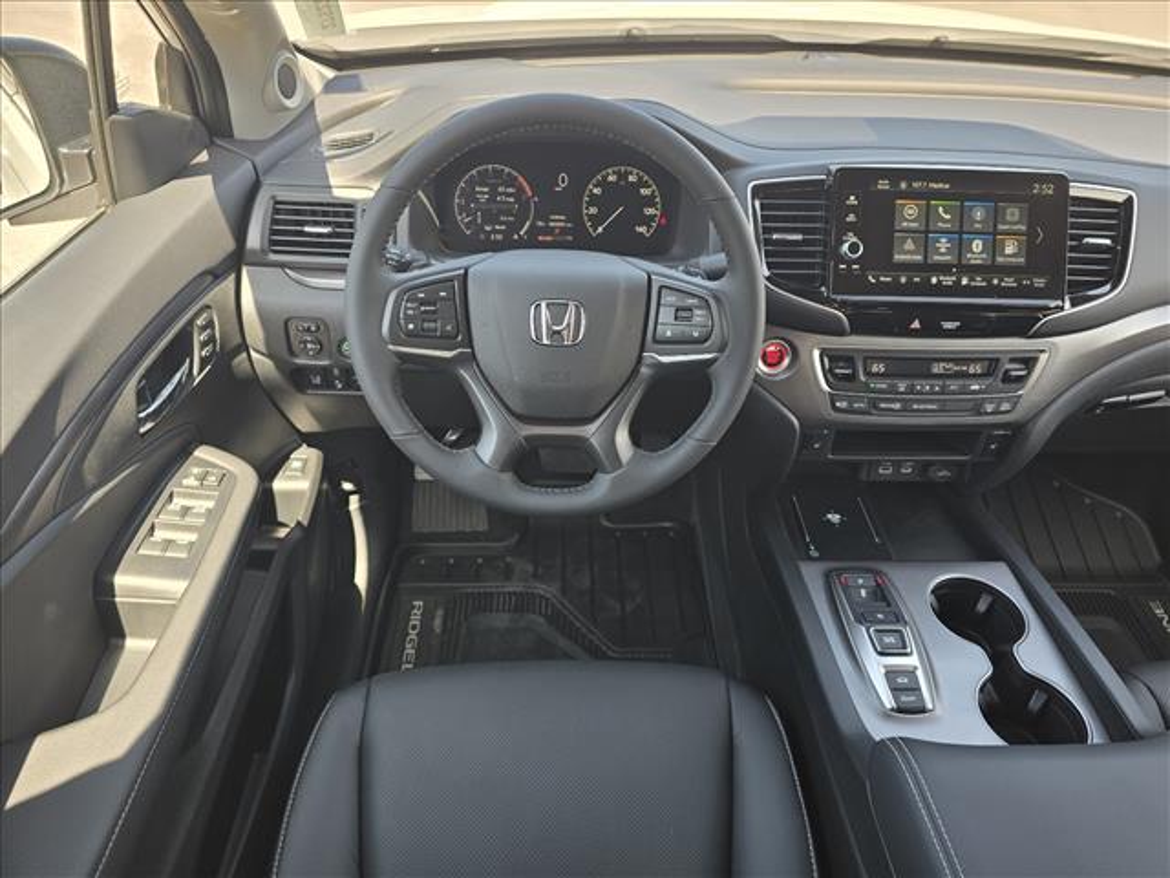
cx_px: 585
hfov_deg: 73.9
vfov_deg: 58.9
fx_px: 777
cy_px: 439
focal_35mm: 23
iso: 64
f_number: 1.7
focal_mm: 6.3
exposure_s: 1/182
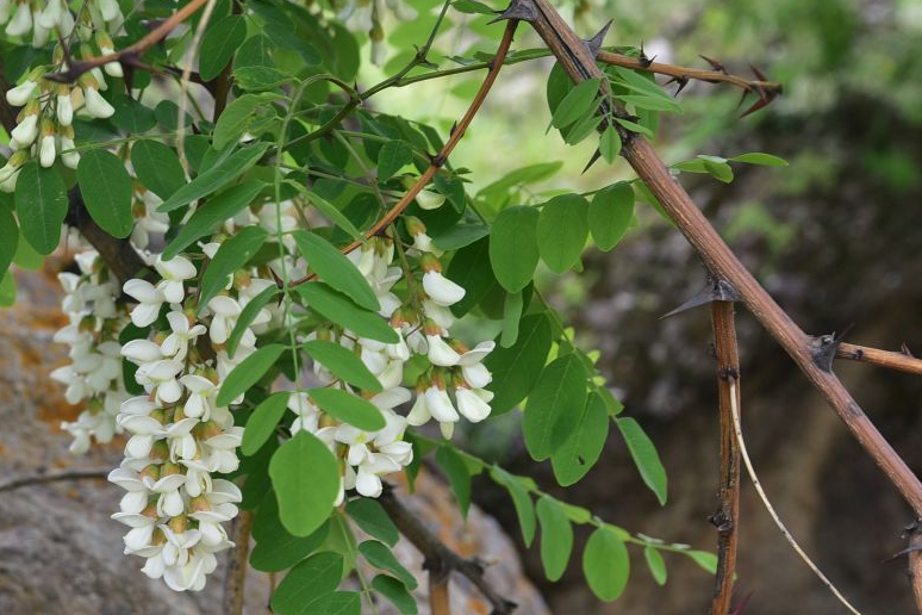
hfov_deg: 23.8
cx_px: 191
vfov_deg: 16.2
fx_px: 2151
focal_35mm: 84
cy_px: 389
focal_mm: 50
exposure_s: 1/125
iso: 250
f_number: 6.3
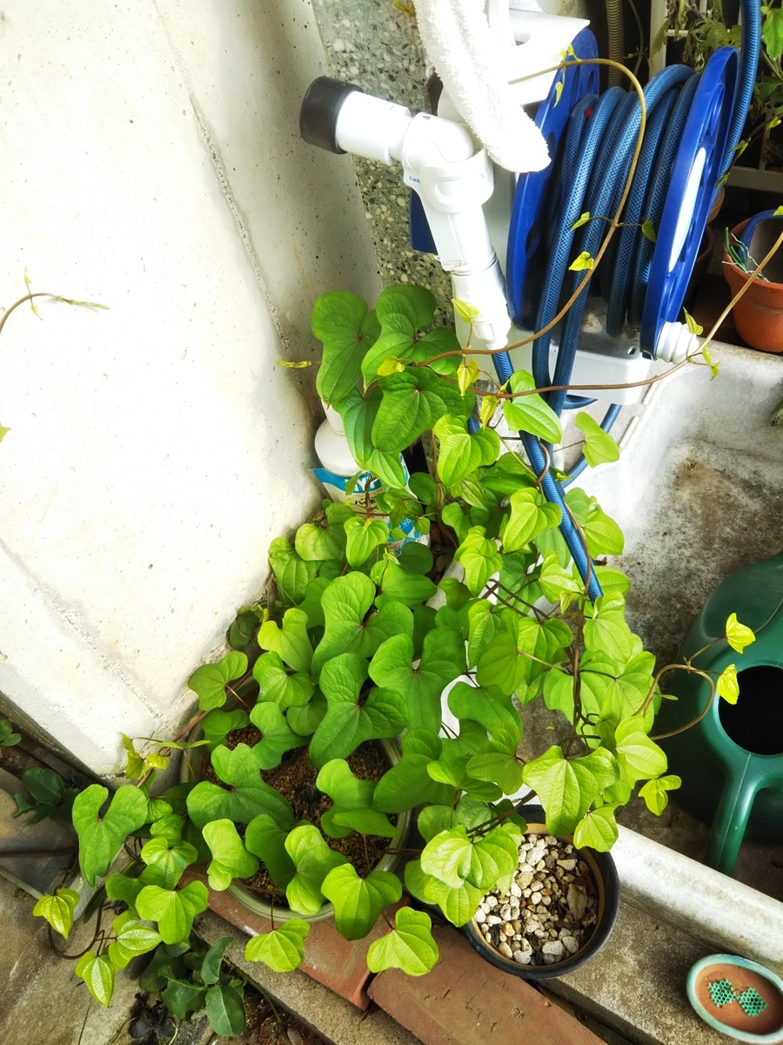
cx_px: 392
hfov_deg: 46.8
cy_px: 522
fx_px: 905
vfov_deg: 60.0
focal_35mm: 30
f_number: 2.2
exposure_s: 1/245
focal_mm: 4
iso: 20
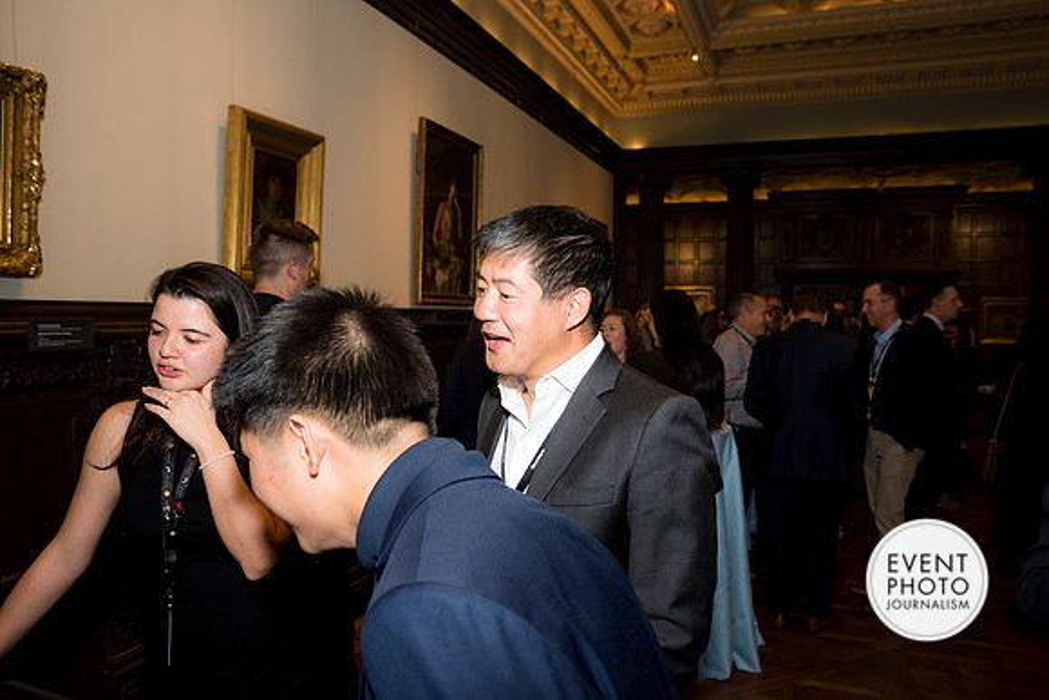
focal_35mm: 25
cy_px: 350
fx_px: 740
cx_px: 524
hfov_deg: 70.7
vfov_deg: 50.6
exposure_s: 1/125
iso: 800
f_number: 5
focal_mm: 24
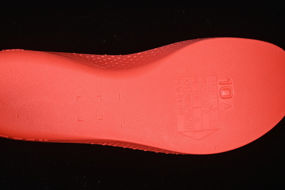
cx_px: 142
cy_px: 95
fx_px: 558
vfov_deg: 19.3
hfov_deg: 28.6
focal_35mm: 70
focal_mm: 47
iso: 160
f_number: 7.1
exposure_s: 1/60
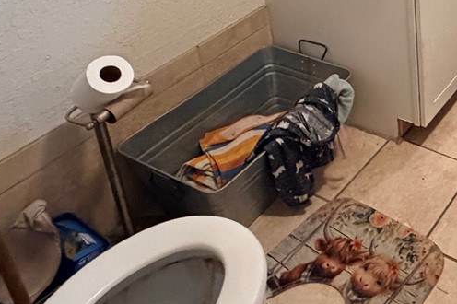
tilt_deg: -20.6
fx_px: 596
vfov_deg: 25.0
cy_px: -85
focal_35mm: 47
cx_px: 487
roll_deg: -0.3
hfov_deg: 36.3
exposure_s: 1/60
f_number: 2.2
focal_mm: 2.22
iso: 640
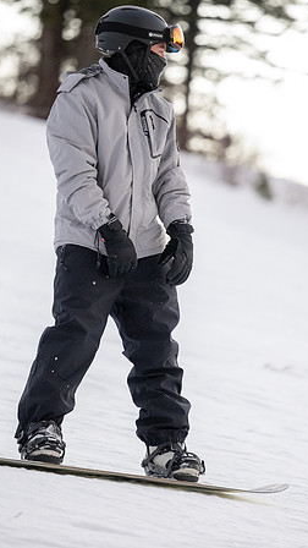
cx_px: 151
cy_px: 274
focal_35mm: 237
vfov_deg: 9.1
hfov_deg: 5.1
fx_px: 3441
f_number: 2.8
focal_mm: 150
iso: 4000
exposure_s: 1/640
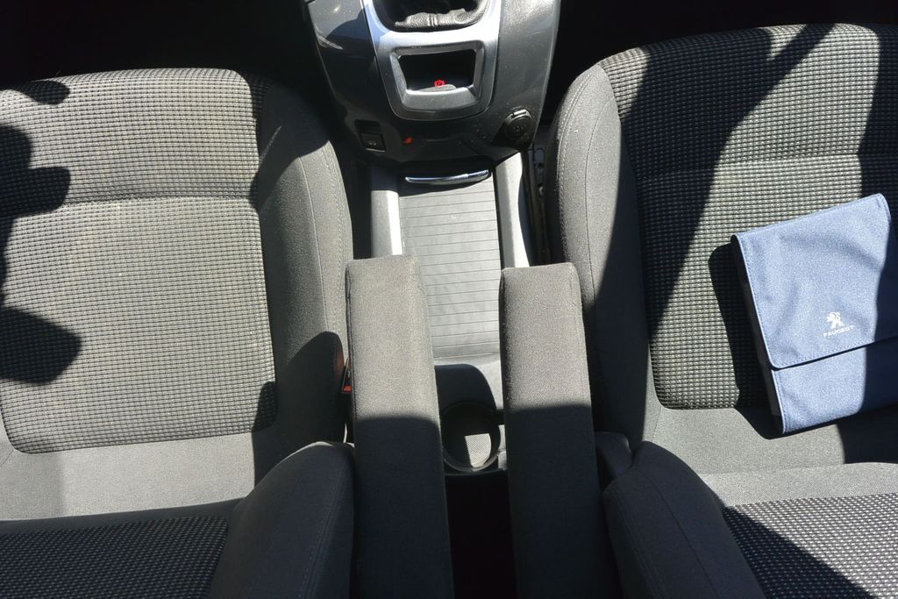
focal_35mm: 30
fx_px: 748
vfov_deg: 43.6
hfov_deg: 61.9
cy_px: 300
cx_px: 449
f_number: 4
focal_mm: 11.4
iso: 200
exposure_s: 1/250
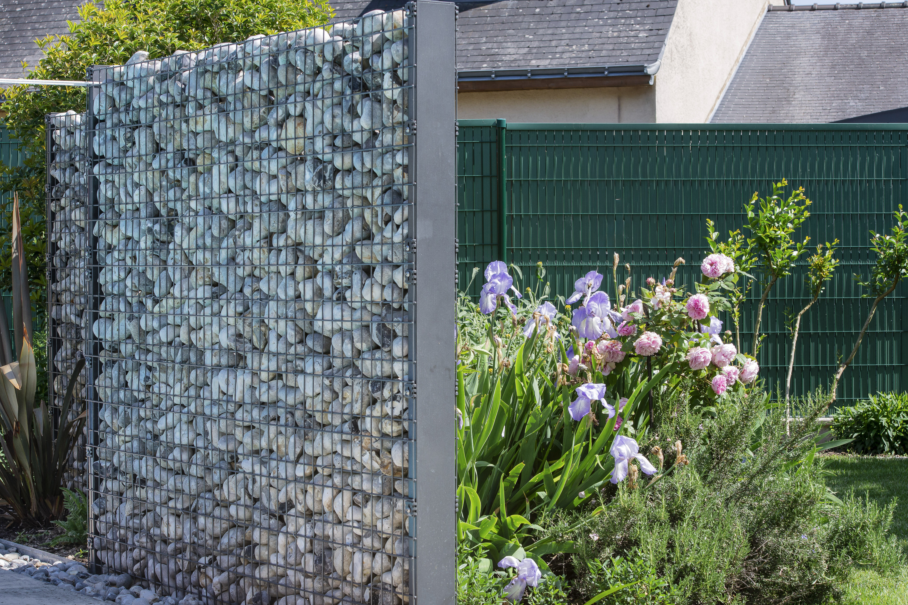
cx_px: 455
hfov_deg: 25.4
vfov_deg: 17.1
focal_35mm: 80
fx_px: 2018
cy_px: 321
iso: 500
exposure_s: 1/320
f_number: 10
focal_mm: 70
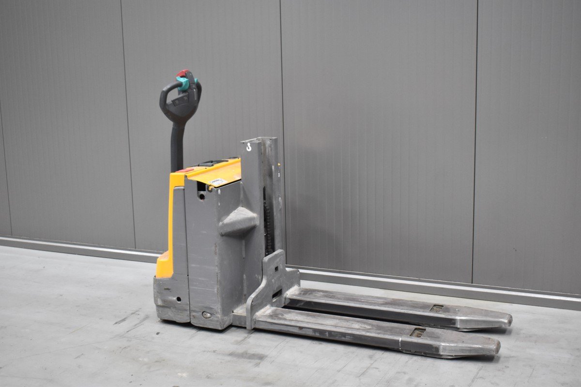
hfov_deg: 43.6
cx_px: 290
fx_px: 726
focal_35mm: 45
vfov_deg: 29.9
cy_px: 194
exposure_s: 1/60
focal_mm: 30
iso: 1600
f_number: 4.2
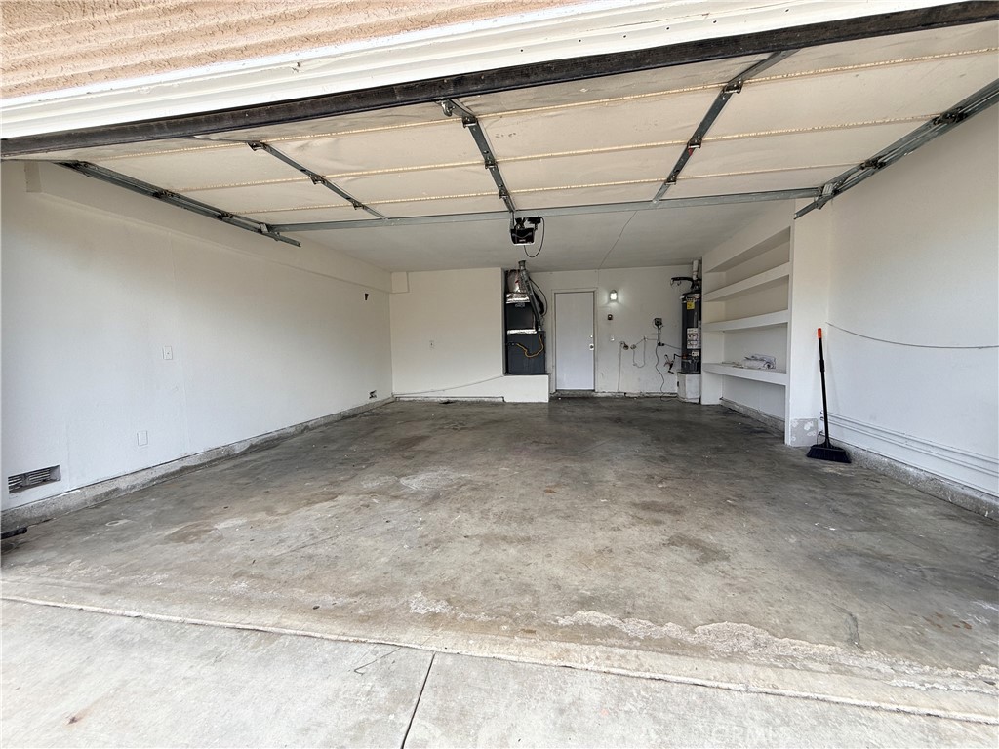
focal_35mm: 14
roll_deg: +1.2
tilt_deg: -3.6
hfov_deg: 102.1
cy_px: 374
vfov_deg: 85.7
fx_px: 404
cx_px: 500
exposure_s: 1/177
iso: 50
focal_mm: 2.22
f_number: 2.2
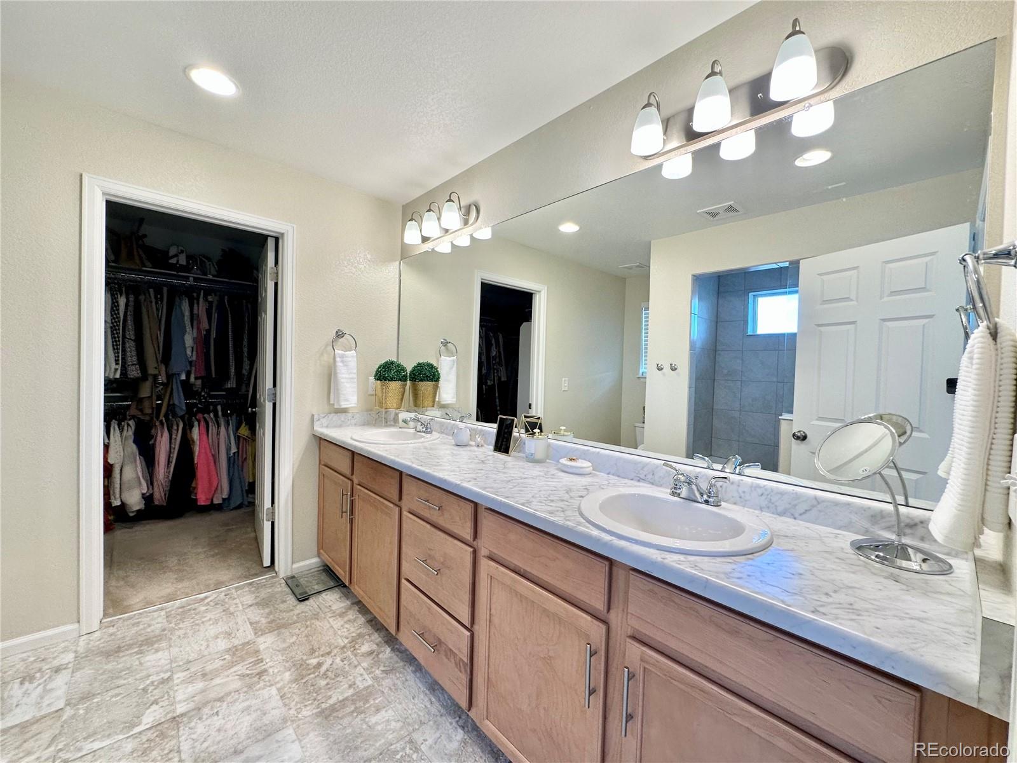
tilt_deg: -1.4
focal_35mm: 14
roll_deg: -2.0
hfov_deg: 102.1
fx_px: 411
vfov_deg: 85.7
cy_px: 382
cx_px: 508
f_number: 2.2
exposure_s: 1/120
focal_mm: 2.22
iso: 100
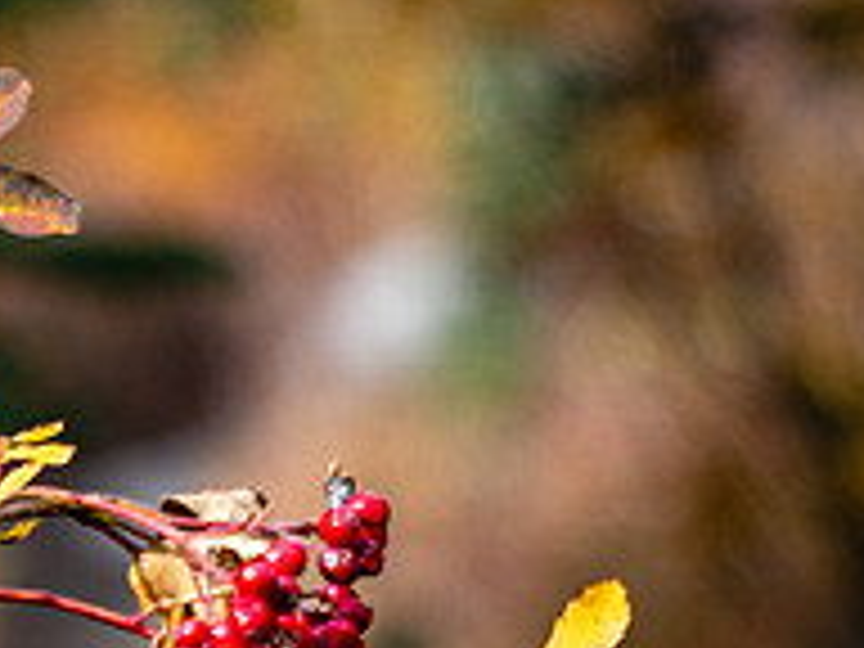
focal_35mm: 431
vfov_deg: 3.4
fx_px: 10758
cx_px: 419
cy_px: 725
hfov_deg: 4.6
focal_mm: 70
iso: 100
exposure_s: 1/800
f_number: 2.8
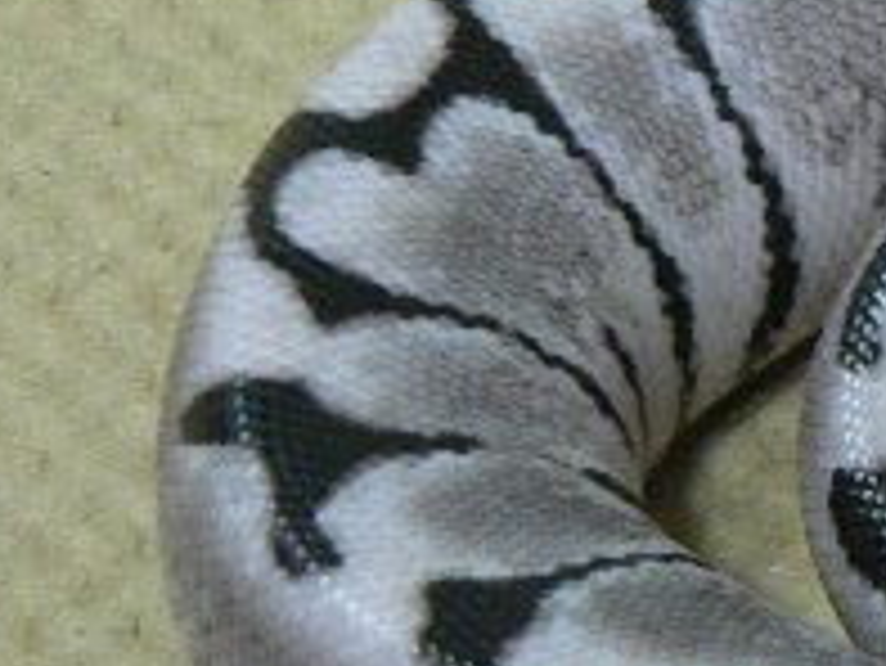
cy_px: 436
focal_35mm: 231
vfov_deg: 6.4
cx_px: 1417
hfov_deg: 8.3
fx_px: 5916
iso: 200
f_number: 3.2
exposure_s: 1/8
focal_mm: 11.8
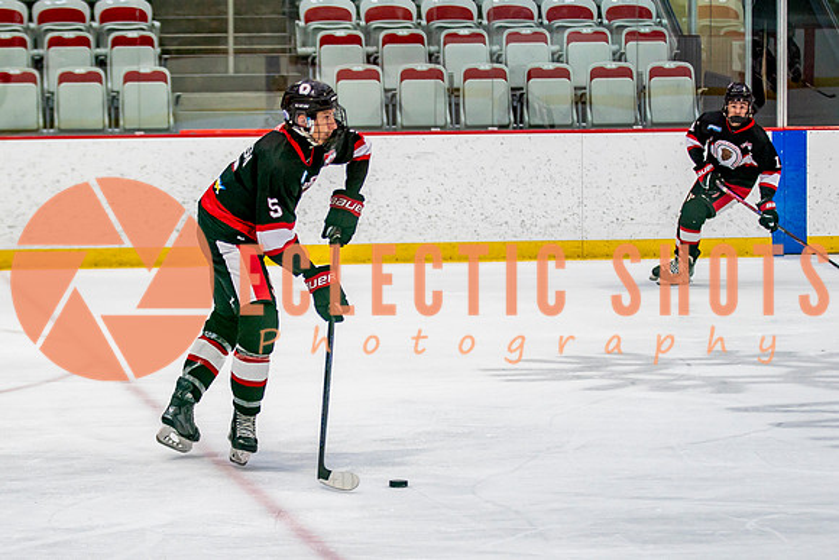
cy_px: 309
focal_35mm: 157
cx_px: 257
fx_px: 3662
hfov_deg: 13.0
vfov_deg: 8.7
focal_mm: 90
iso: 500
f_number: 2.8
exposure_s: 1/640
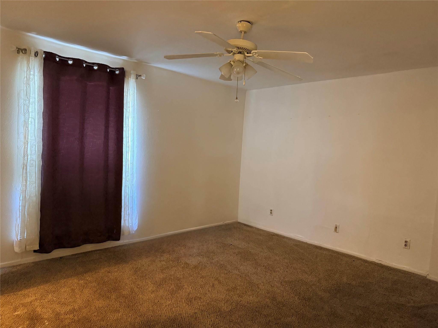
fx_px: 304
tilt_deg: -3.1
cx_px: 219
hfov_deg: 71.6
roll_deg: -2.9
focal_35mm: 24
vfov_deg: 56.8
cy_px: 164
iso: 1000
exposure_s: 1/40
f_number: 1.78
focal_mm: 6.76
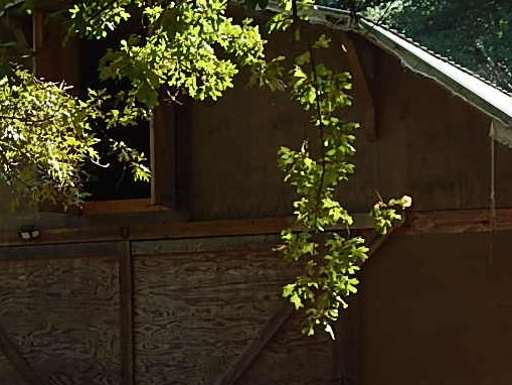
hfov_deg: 17.8
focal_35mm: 110
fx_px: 1627
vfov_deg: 13.4
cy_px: 332
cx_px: 171
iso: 125
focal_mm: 6.1
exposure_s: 1/250
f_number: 3.3
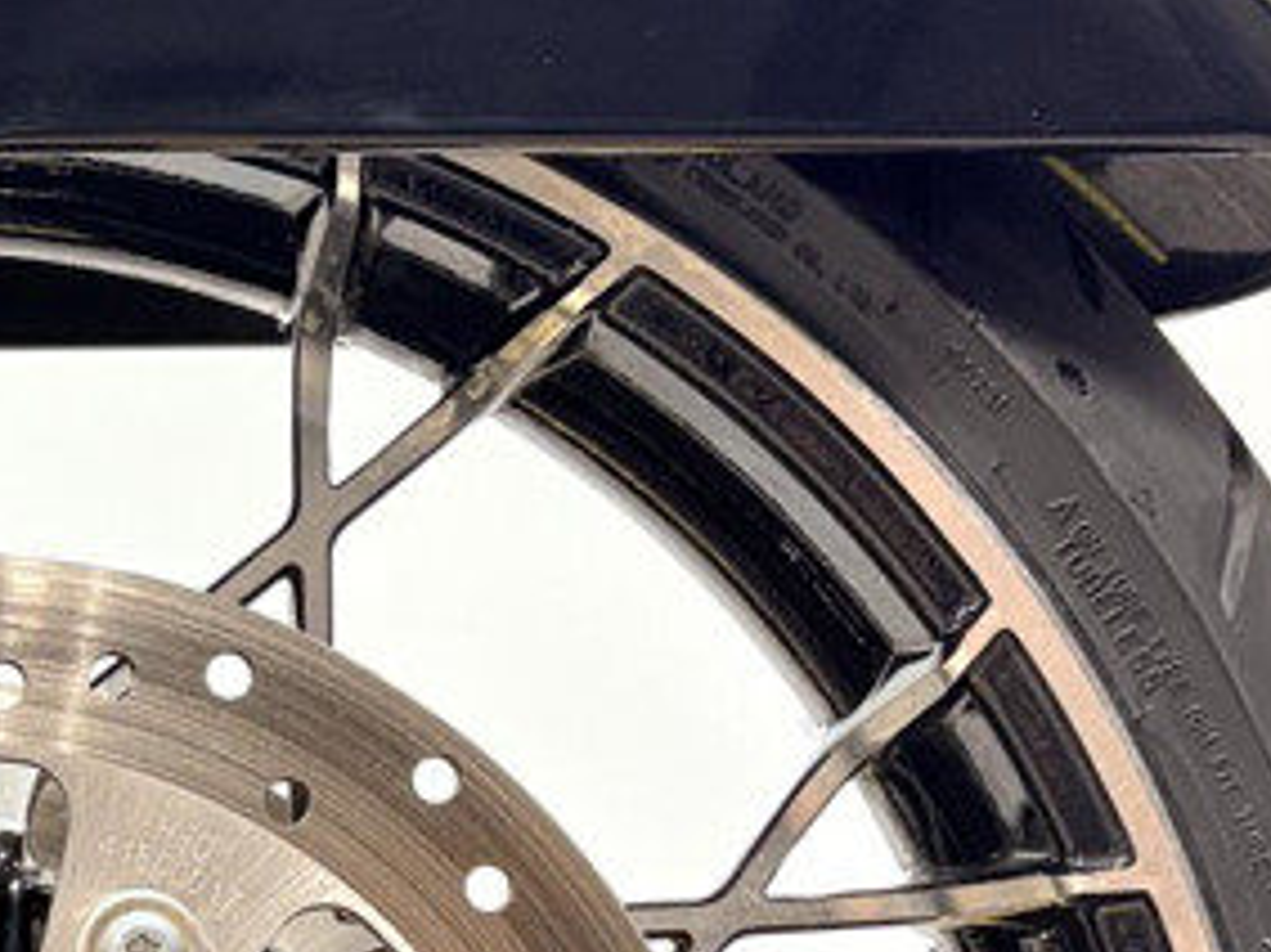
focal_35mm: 98
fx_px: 3597
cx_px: -164
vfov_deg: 14.5
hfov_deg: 19.1
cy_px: 1217
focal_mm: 5.96
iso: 100
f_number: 1.6
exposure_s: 1/120
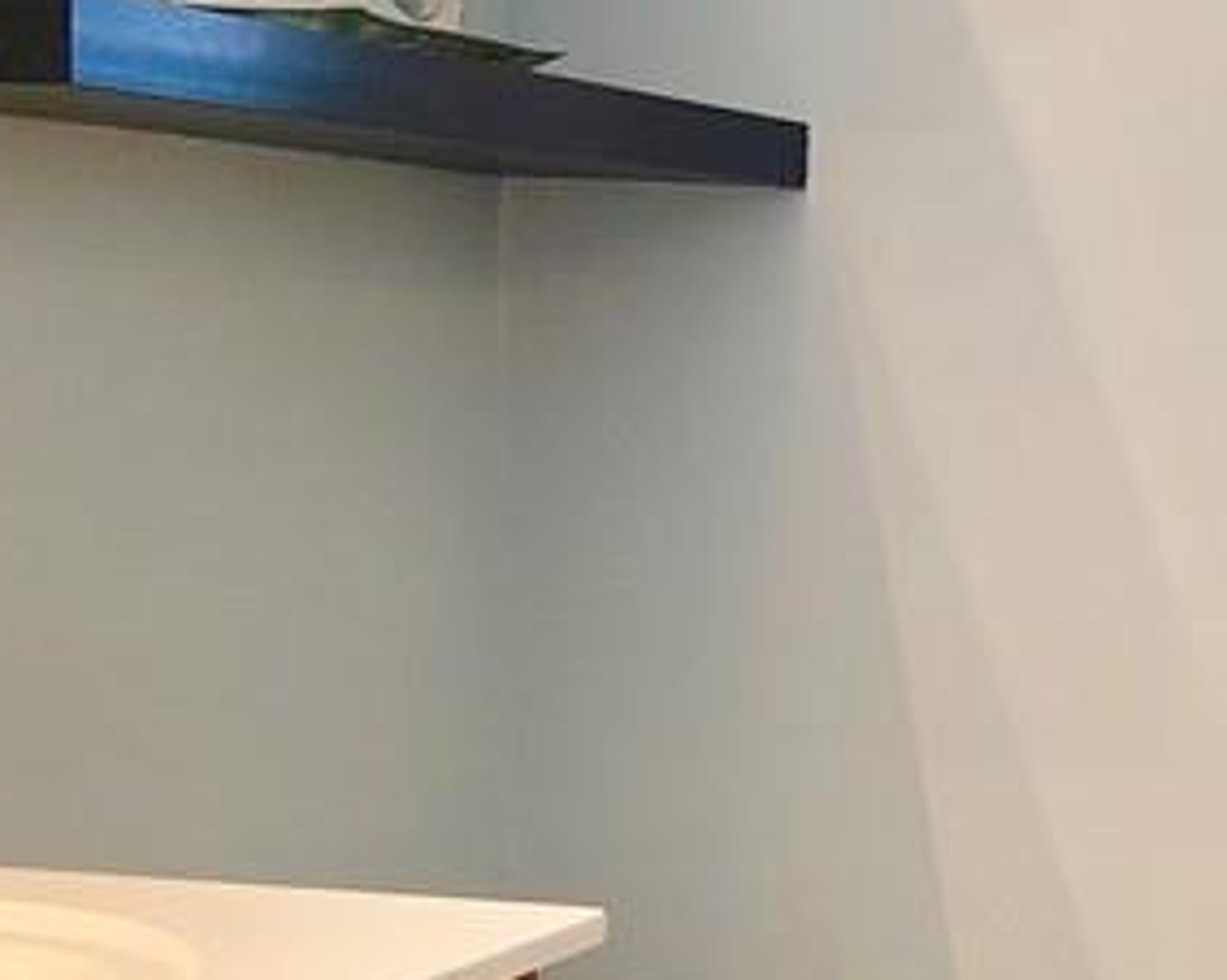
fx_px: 3593
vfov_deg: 15.2
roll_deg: -1.7
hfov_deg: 19.1
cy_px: 1002
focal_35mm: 99
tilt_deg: -10.1
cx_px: 1054
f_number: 1.8
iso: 40
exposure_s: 1/30
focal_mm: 3.99
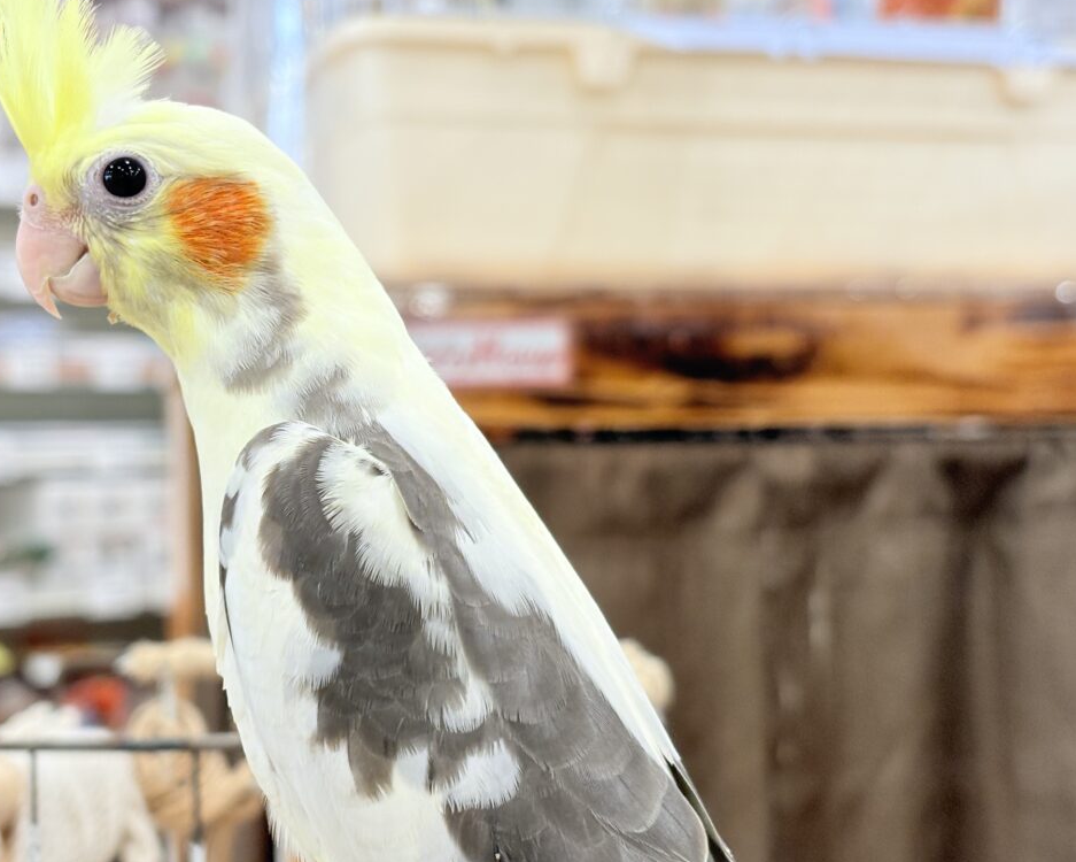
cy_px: 445
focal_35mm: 65
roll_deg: +1.5
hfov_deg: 29.0
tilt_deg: +0.1
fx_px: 2070
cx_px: 418
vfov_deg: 23.5
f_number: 1.6
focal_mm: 5.96
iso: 100
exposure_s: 1/100
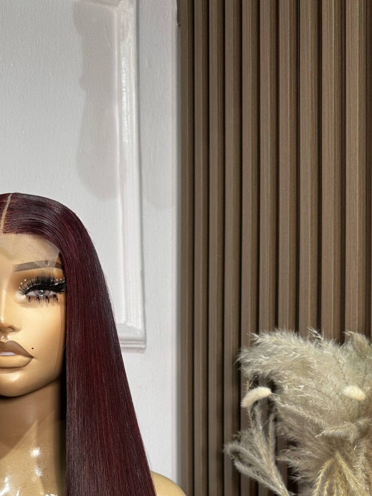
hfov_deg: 30.6
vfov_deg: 37.9
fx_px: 674
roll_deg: +0.0
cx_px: 123
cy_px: 442
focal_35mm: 47
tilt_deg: -2.1
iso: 50
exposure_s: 1/104
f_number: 1.78
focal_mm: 6.86
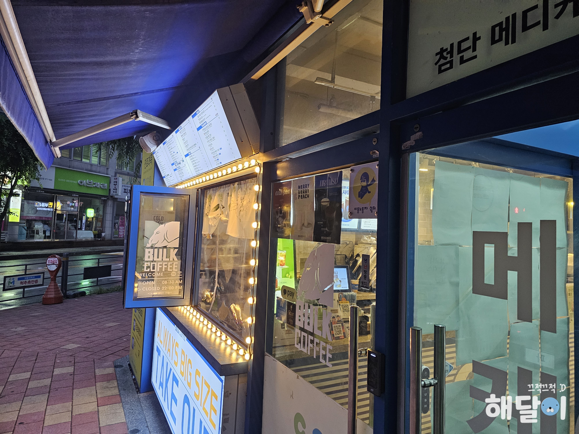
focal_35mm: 23
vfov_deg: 58.9
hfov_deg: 73.9
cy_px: 217
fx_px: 385
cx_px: 290
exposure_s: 1/120
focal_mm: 6.3
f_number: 1.7
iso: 640
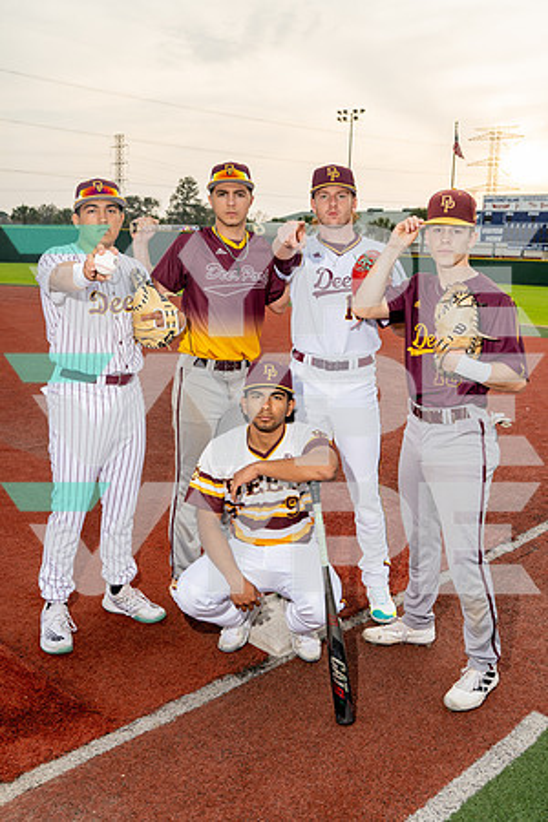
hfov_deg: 37.9
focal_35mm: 35
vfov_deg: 54.4
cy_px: 411
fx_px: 799
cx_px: 274
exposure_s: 1/250
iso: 250
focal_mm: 35
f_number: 5.6
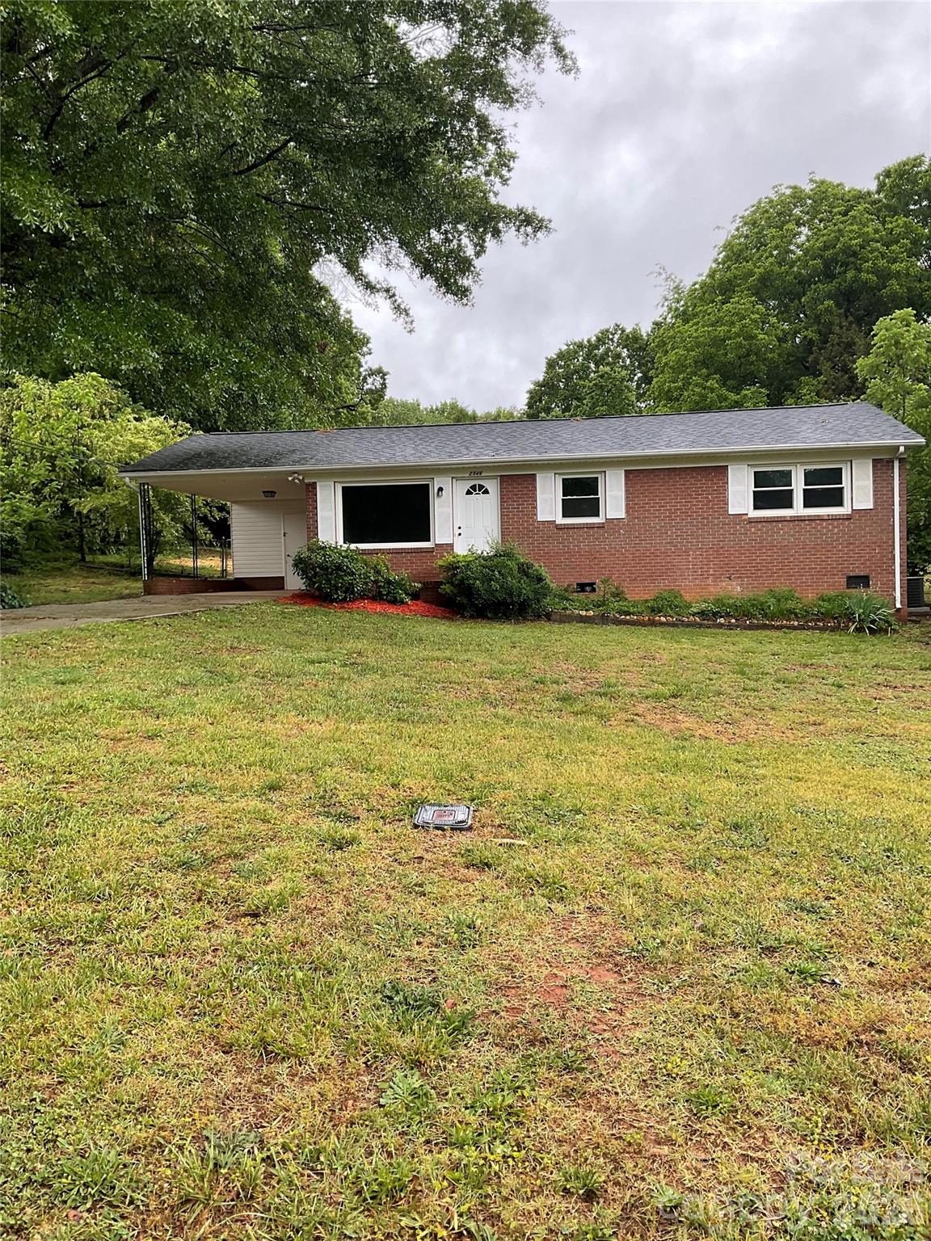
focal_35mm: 29
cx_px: 466
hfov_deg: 48.2
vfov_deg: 61.7
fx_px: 1040
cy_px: 620
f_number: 1.8
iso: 16
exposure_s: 1/362
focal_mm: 3
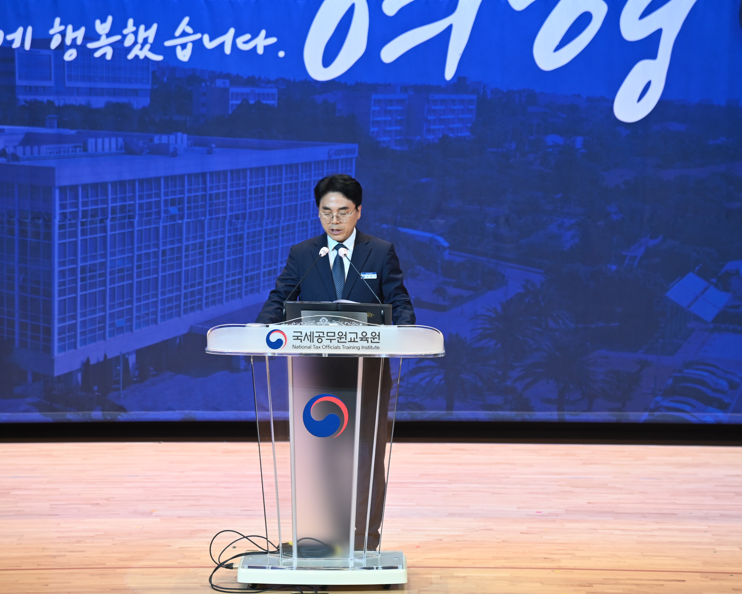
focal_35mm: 136
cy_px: 298
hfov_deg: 14.2
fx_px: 2987
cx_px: 350
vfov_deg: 11.4
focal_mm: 120
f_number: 4
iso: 800
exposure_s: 1/125
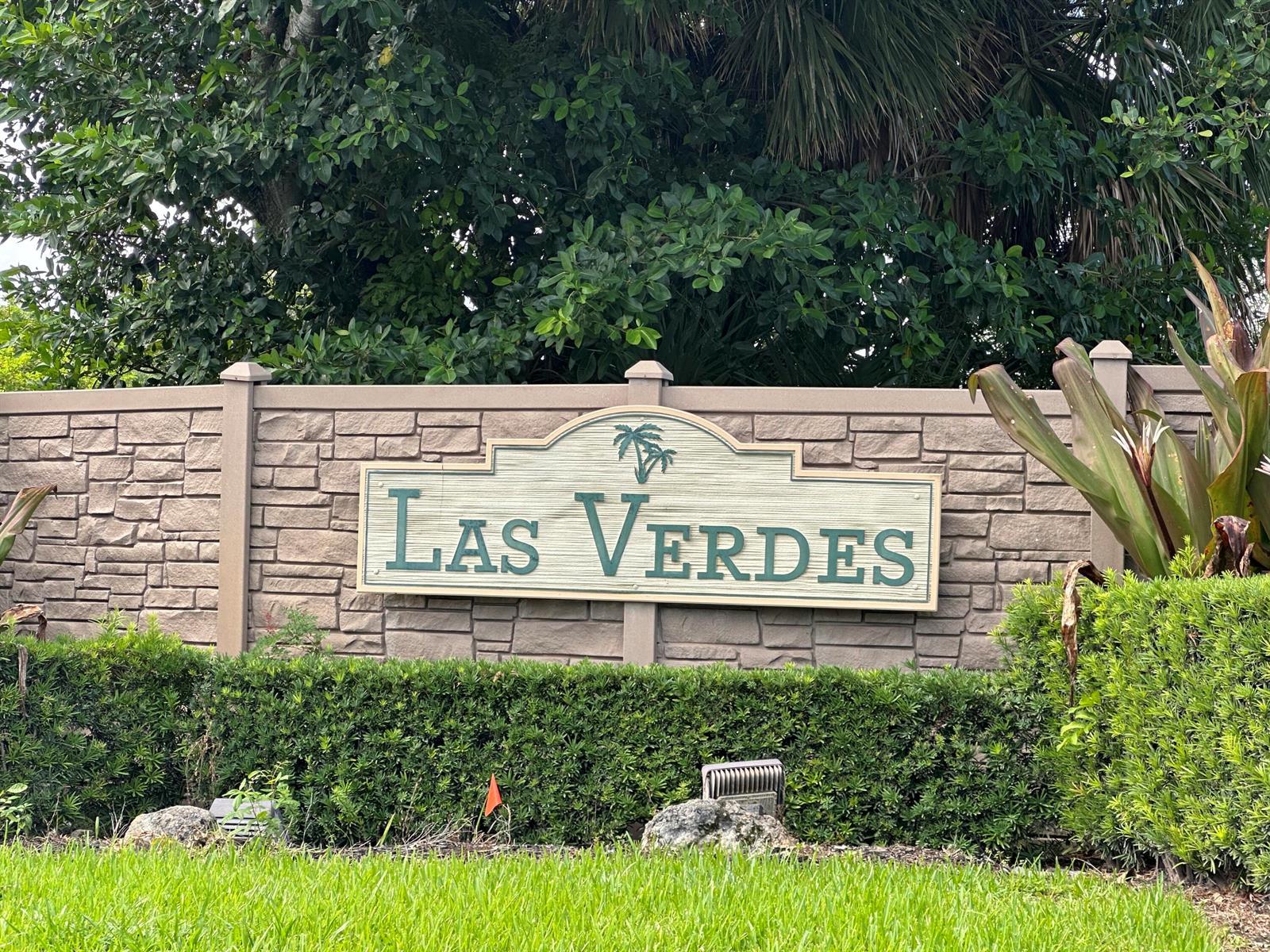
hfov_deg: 25.3
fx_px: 2825
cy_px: 476
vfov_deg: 19.1
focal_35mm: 77
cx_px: 635
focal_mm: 9
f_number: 2.8
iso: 32
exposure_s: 1/124
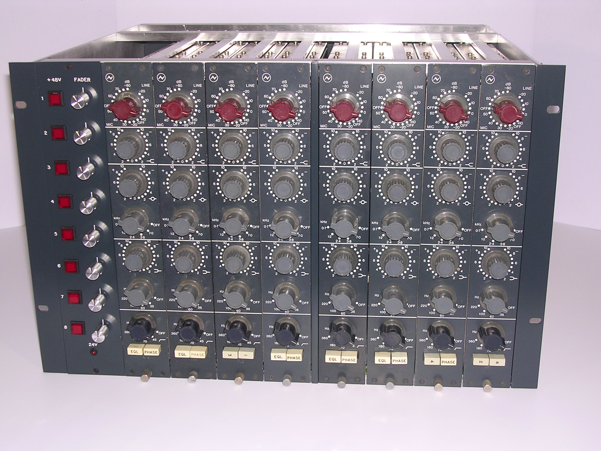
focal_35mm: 49
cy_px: 226
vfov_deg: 29.7
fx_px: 851
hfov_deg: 38.9
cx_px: 300
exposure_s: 1/60.1
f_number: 3.1
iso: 100
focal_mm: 7.5
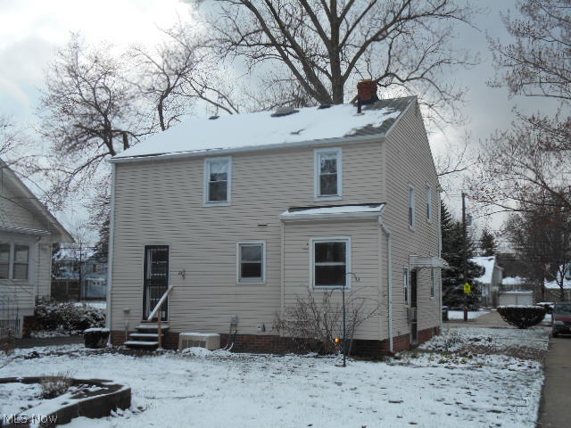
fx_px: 676
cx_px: 286
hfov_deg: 45.8
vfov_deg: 35.1
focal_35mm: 41
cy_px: 214
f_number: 3.9
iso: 80
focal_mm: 7.2
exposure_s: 1/250
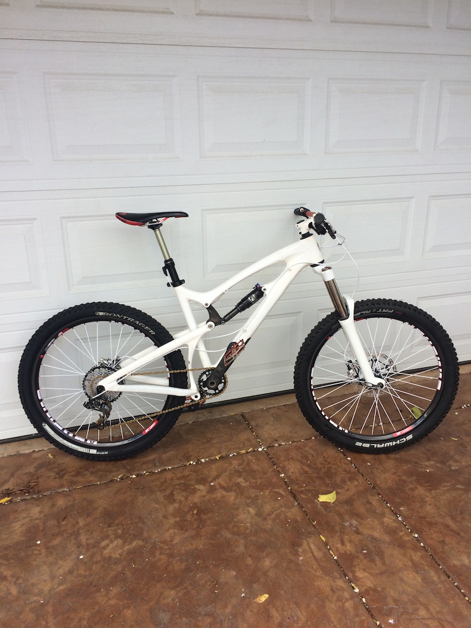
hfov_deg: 48.2
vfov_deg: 61.7
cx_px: 236
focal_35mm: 29
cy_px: 314
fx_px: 526
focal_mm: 4.15
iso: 32
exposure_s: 1/376
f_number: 2.2
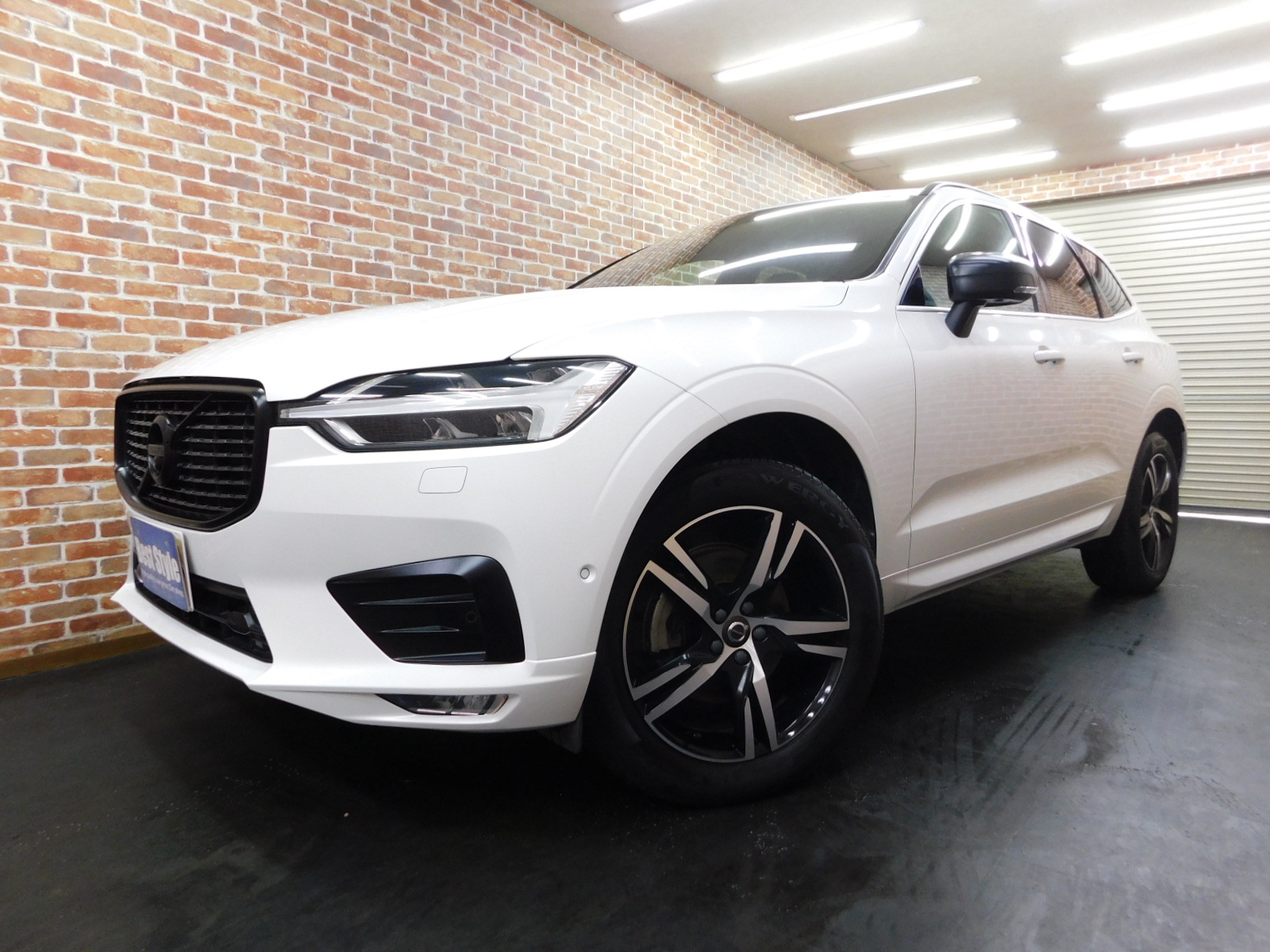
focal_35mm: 23
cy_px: 476
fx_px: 844
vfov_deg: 58.9
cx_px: 635
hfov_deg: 73.9
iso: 220
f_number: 3
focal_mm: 4
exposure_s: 1/30
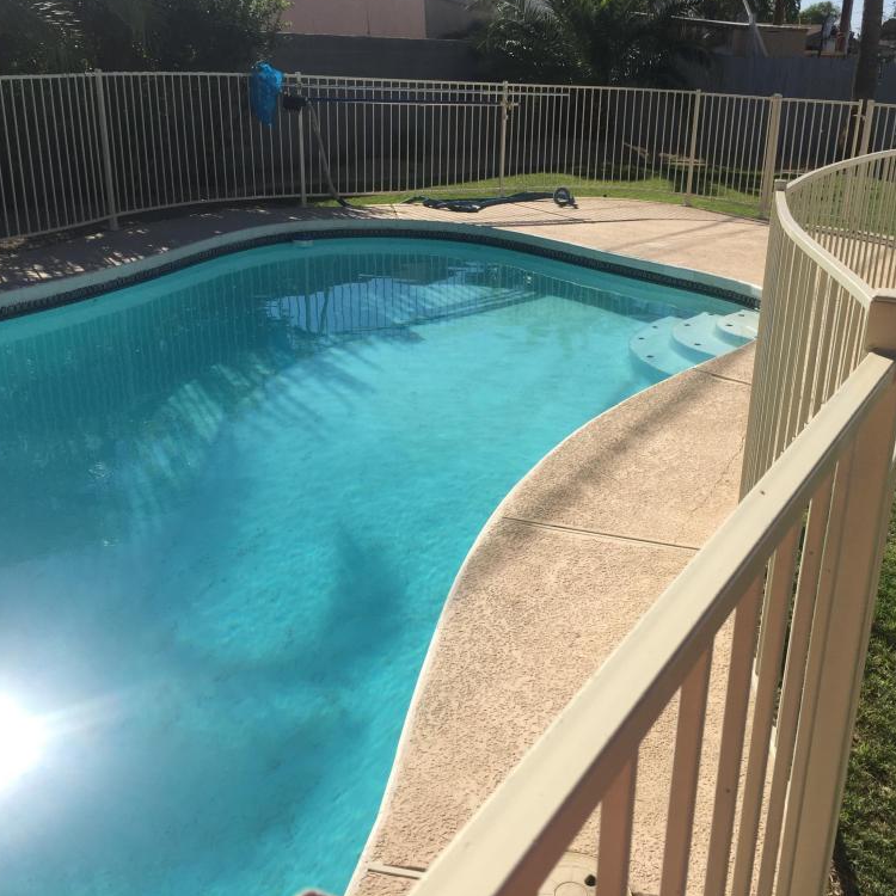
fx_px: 1025
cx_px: 544
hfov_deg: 46.9
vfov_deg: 47.2
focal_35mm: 35
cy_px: 441
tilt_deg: -20.6
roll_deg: -1.9
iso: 32
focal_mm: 4.15
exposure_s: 1/3300
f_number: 2.2
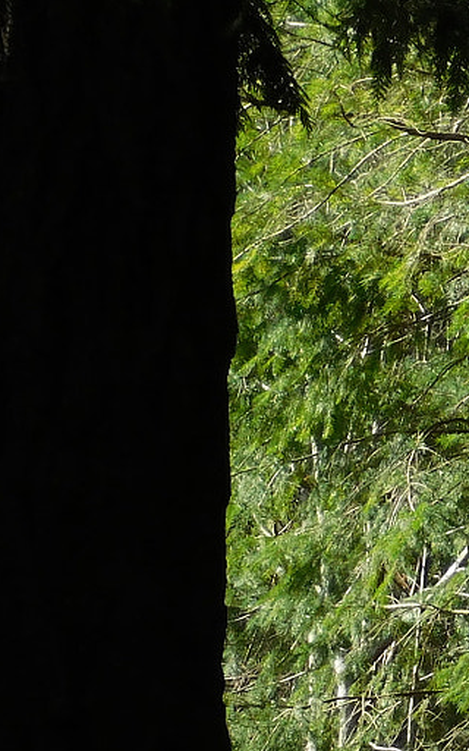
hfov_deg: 2.7
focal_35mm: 490
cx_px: 531
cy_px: 783
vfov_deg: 4.3
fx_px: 10021
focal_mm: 26.3
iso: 125
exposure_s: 1/200
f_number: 5.1
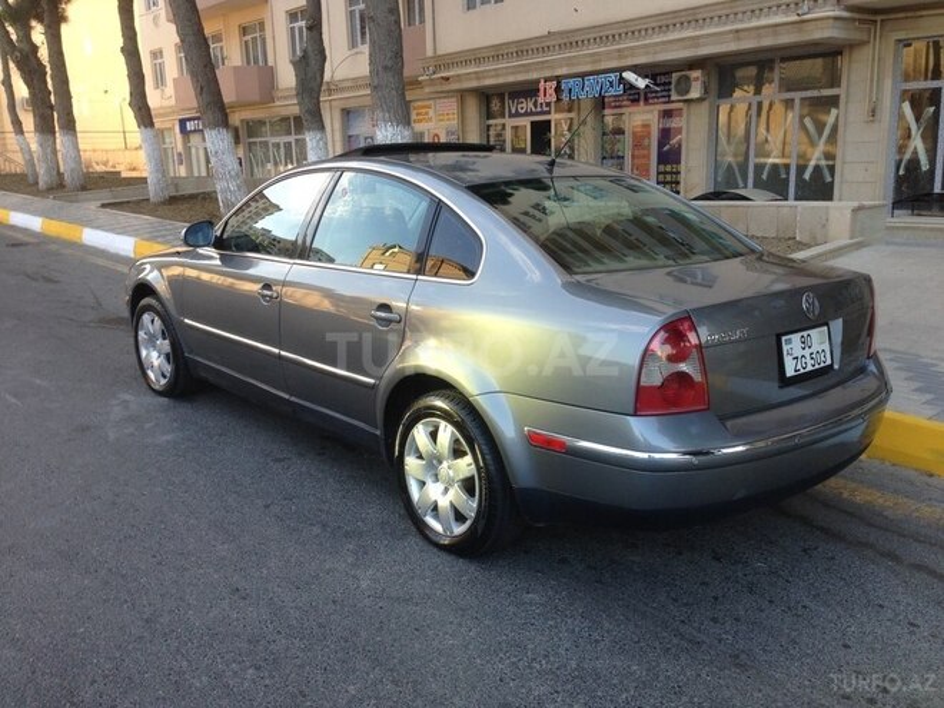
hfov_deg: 55.4
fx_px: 900
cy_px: 354
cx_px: 472
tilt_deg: -11.3
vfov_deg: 42.9
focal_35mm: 33
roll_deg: +1.2
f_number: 2.4
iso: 50
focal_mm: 4.12
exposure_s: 1/136
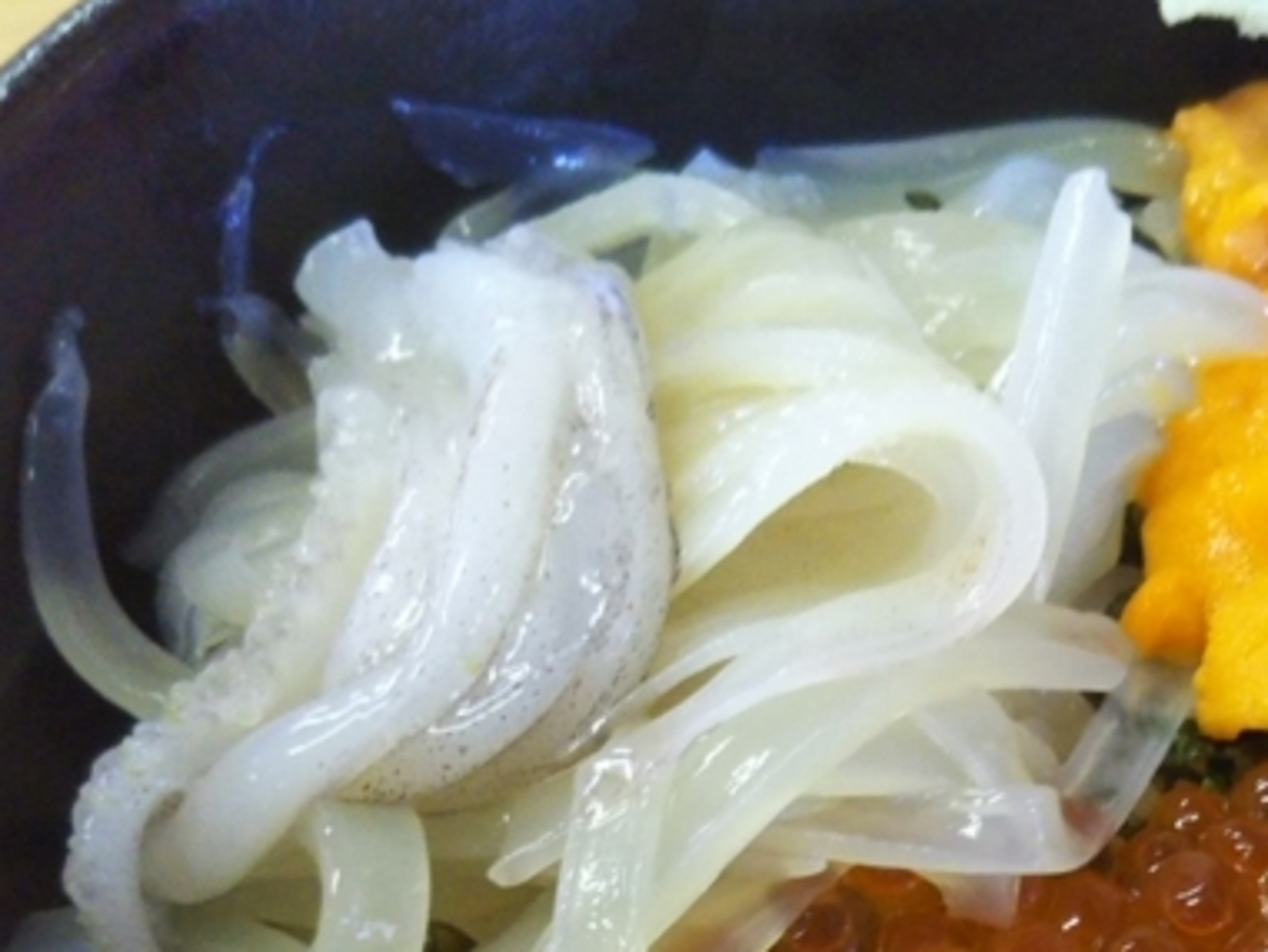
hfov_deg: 29.9
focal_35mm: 63
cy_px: 879
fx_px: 2308
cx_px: 1038
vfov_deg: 22.7
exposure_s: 1/40
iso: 200
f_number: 2.2
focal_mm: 4
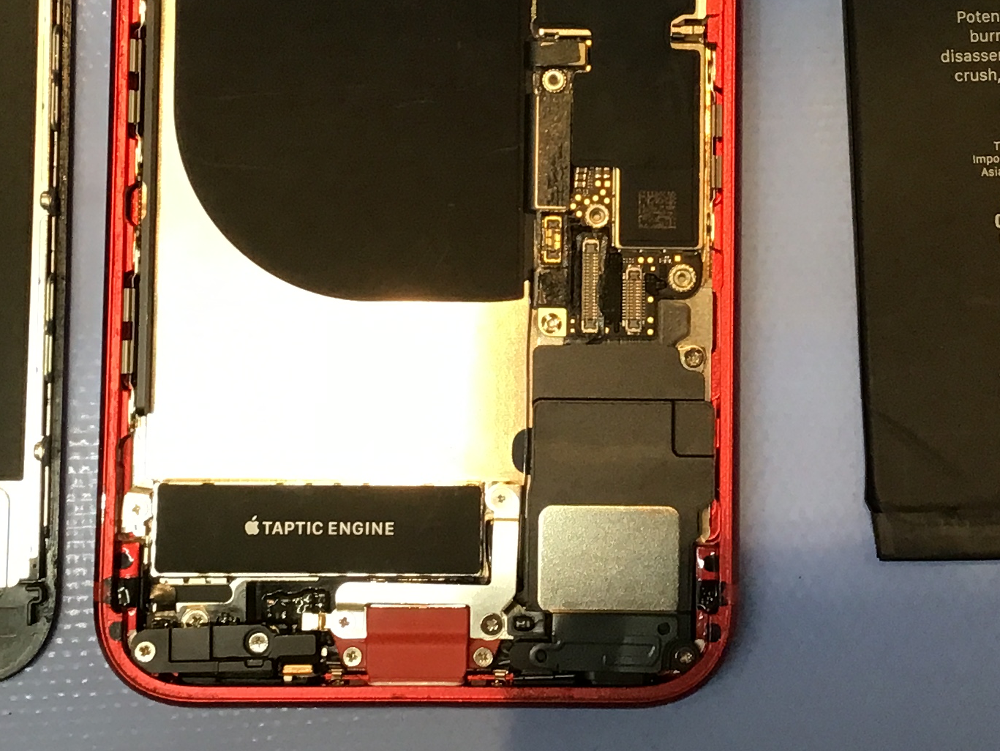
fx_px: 2138
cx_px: 584
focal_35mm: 74
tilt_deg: -86.1
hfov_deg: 26.3
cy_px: 128
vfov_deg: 19.7
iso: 32
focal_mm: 3.3
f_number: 2.4
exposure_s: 1/30
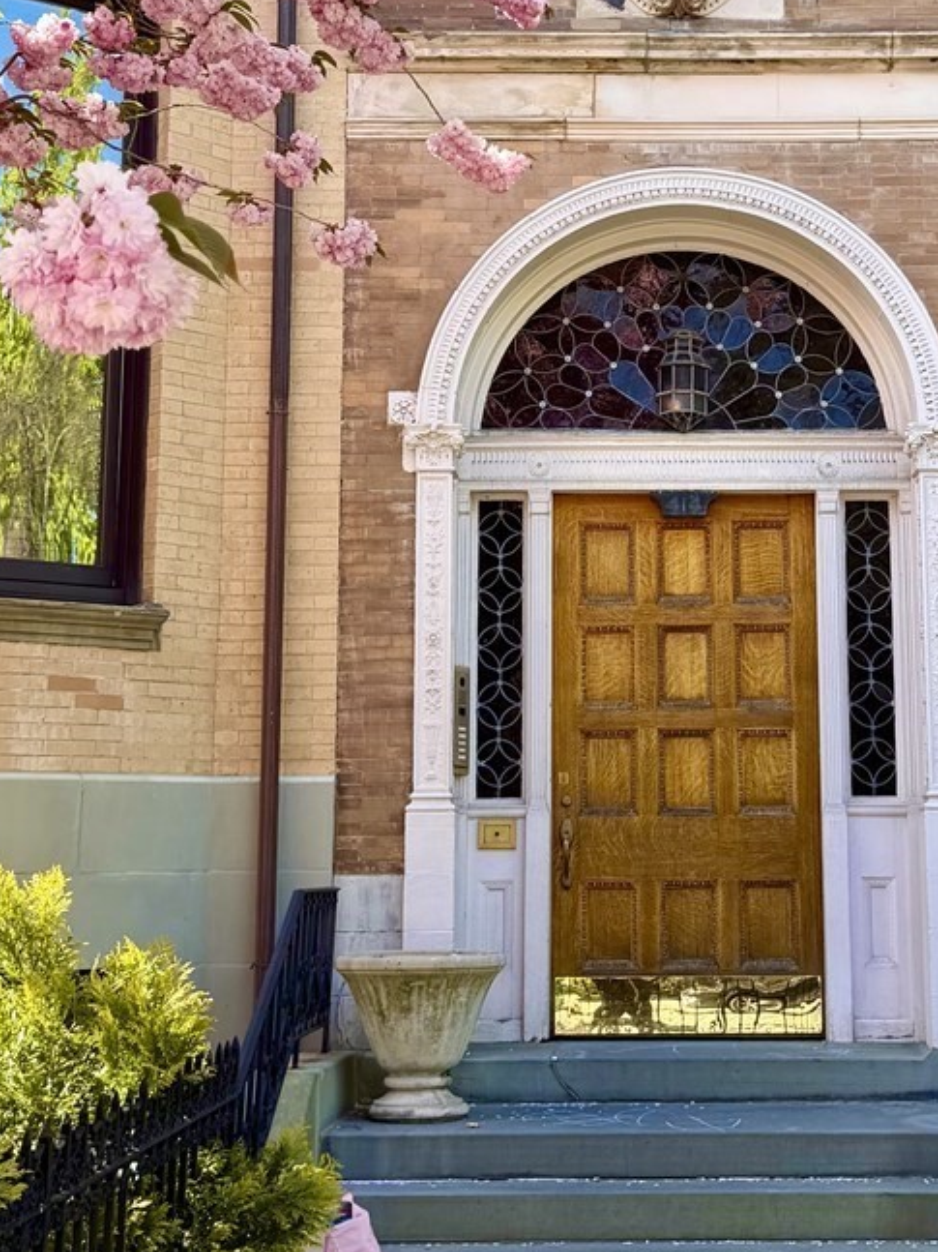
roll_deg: -0.3
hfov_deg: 25.5
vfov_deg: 33.7
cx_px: 648
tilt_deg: +9.9
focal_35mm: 57
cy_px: 509
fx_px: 2060
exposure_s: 1/433
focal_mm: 6.76
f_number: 1.78
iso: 80
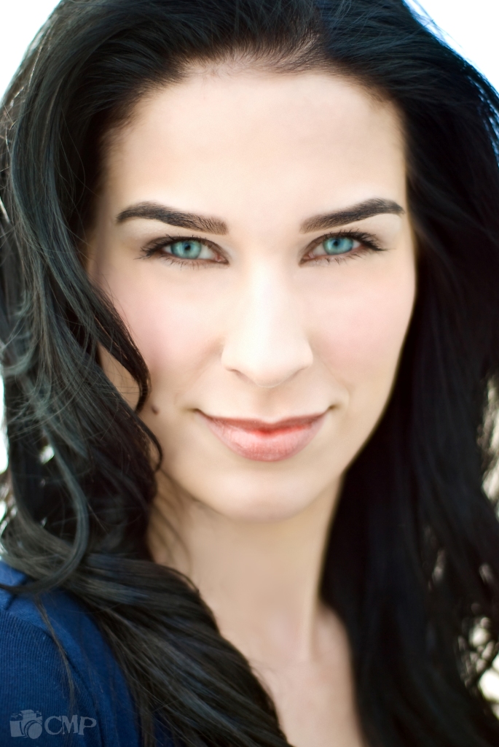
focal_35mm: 75
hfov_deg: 18.2
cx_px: 250
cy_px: 374
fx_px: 1556
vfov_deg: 27.0
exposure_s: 1/320
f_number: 1.8
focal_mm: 50
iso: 100
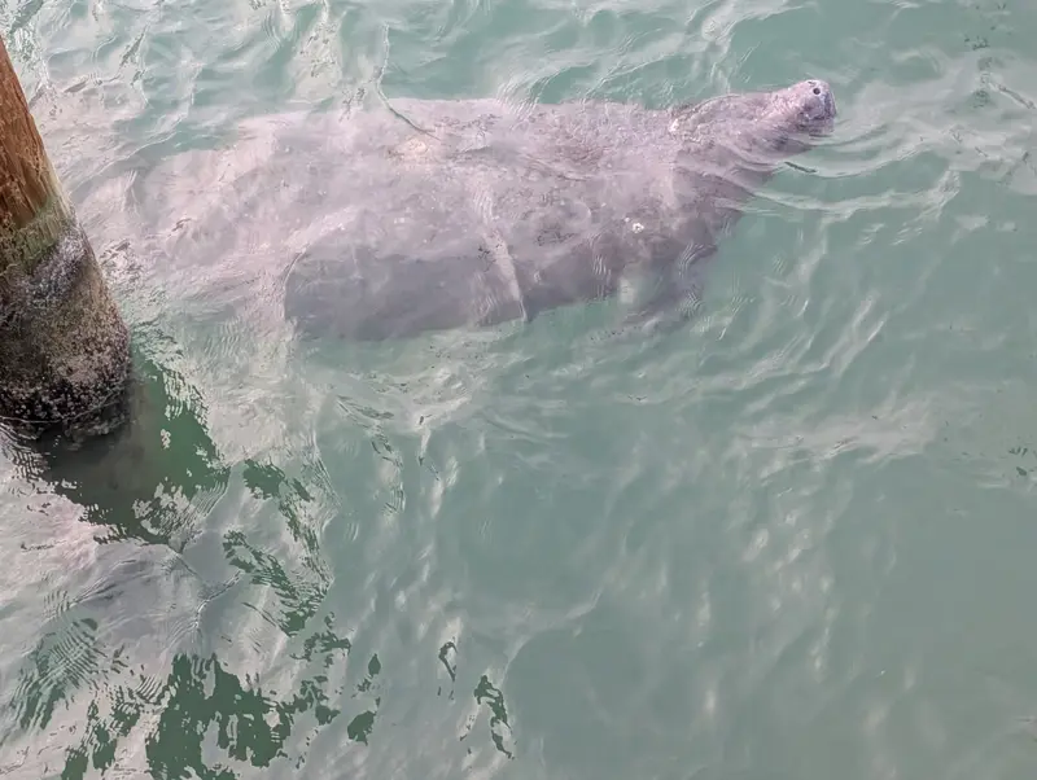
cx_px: 518
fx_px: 1470
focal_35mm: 49
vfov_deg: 29.7
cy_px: 390
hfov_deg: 38.9
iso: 1094
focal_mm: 6.9
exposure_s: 1/3257
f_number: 1.68
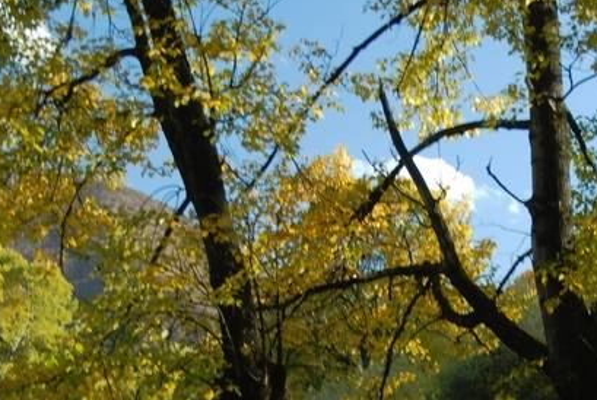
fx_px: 2129
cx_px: 495
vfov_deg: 10.6
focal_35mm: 128
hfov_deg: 15.8
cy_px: 409
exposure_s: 1/50
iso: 180
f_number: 4.2
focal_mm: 35
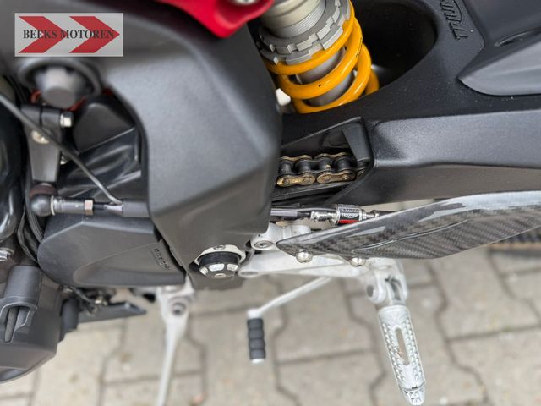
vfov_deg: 56.8
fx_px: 375
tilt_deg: -46.7
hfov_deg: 71.6
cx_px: 270
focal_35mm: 24
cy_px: 203
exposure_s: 1/178
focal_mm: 6.76
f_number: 1.78
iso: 64
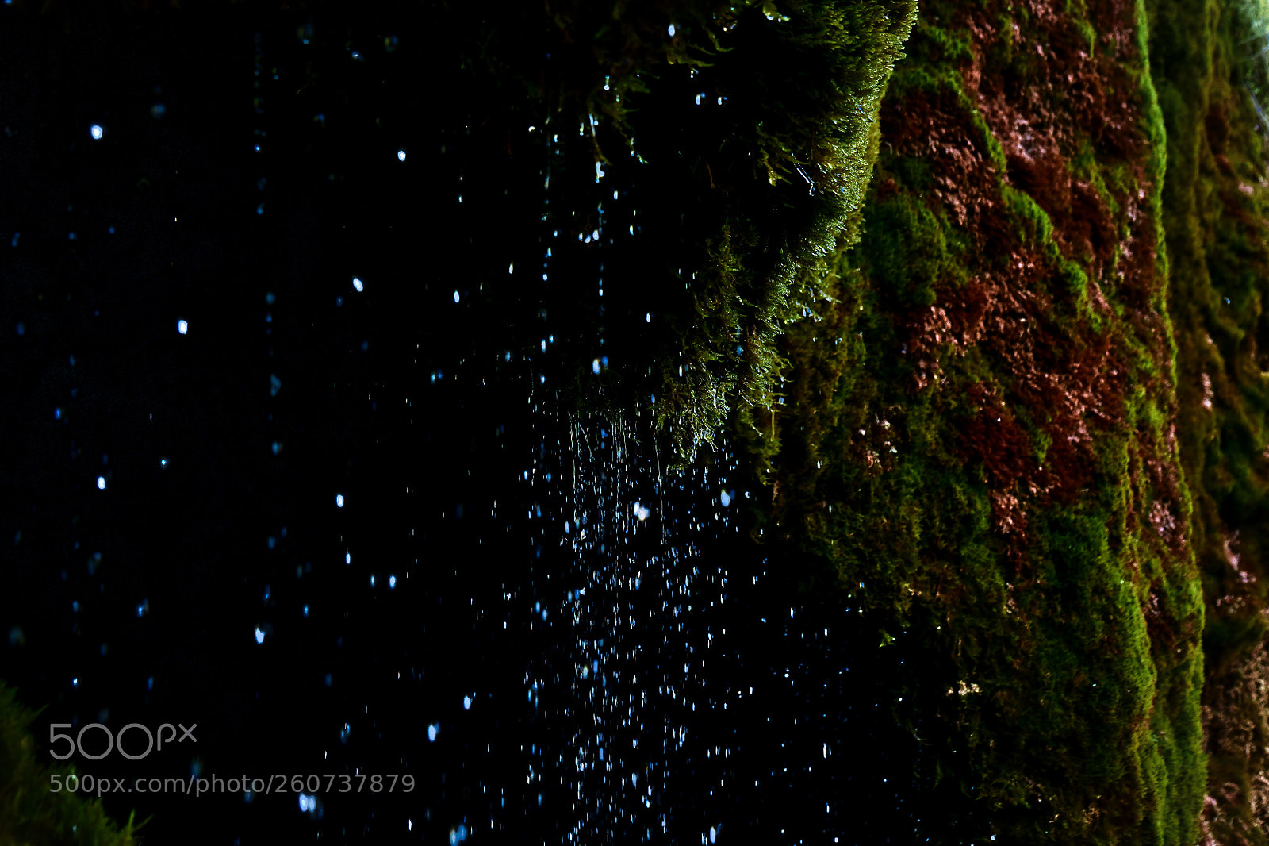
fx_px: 1692
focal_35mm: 48
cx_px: 634
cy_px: 423
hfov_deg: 41.1
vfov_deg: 28.1
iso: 1000
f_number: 7.1
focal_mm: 48
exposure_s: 1/400
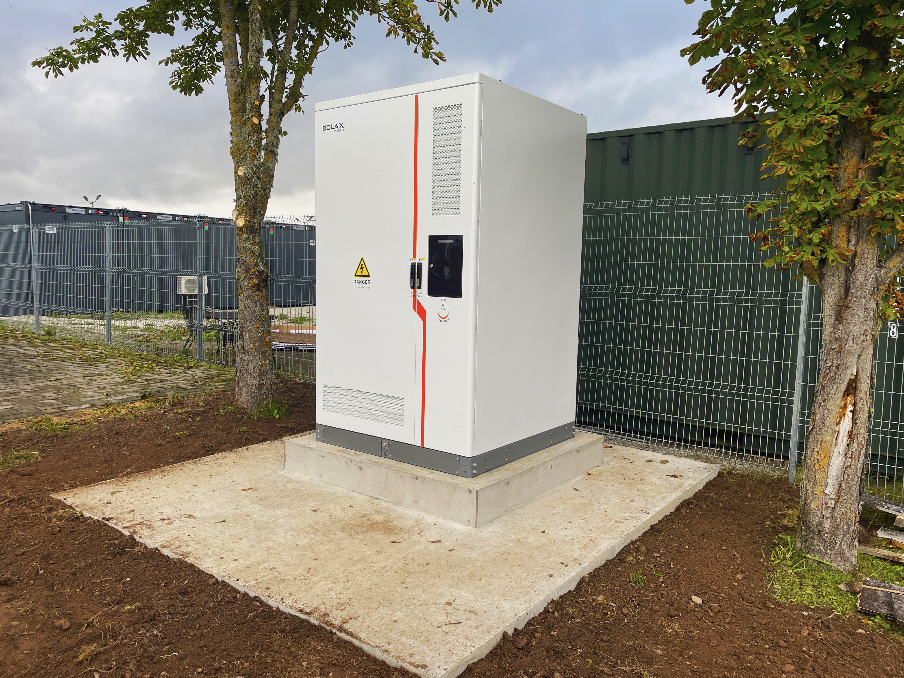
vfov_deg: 53.1
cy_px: 339
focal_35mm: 26
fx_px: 679
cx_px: 452
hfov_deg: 67.3
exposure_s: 1/121
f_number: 1.6
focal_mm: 4.2
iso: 40
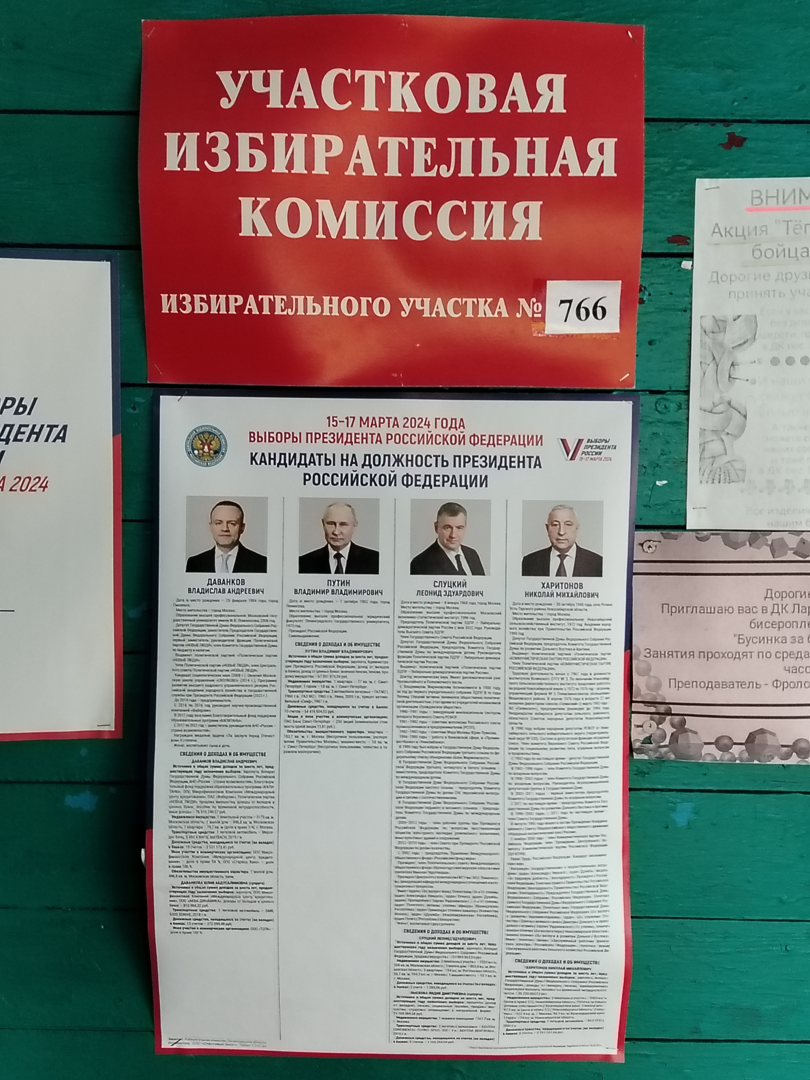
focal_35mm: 39
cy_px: 540
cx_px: 405
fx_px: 1217
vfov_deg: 47.9
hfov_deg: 36.8
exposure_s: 1/20
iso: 2246
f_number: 1.75
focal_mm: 5.25
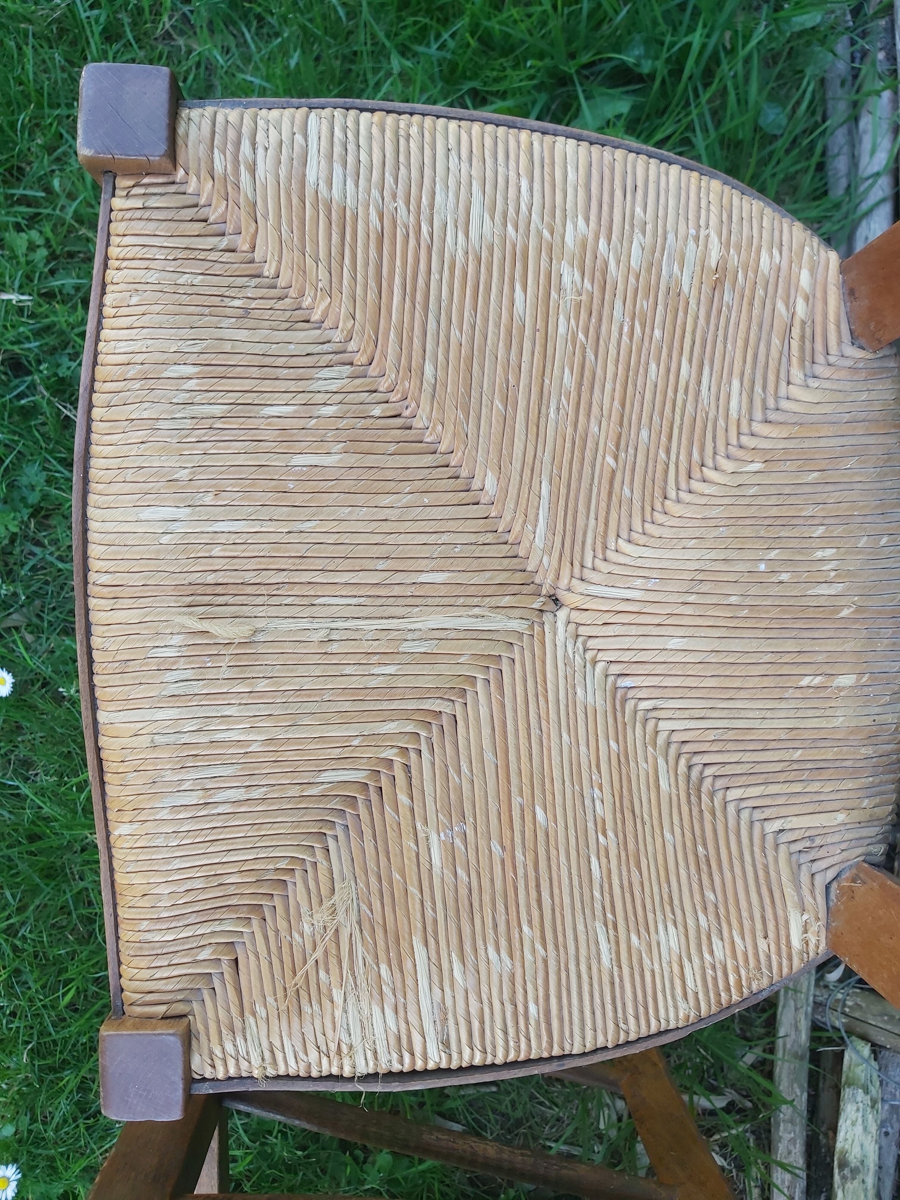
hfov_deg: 53.1
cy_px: 600
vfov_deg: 67.3
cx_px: 450
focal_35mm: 26
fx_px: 901
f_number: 1.7
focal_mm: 3.92
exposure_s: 1/118
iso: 64
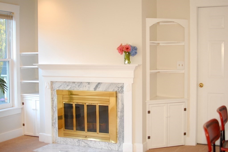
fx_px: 333
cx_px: 114
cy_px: 76
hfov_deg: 37.8
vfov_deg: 25.8
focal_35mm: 52
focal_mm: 35
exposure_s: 1/100
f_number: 2.5
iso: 640
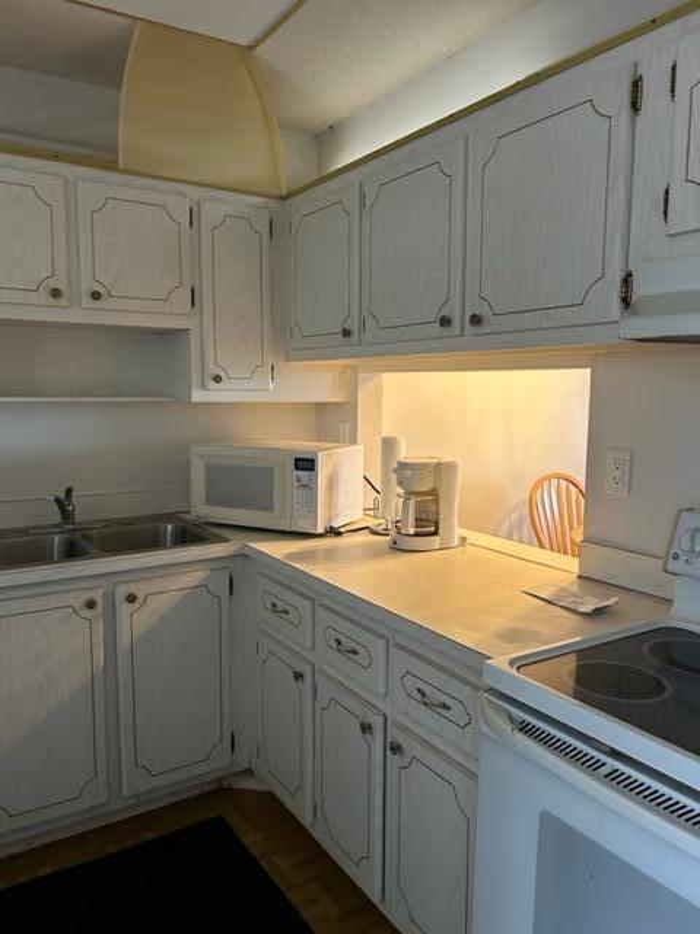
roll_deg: -0.1
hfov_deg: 53.1
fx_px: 701
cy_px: 467
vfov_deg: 67.3
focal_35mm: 26
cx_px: 350
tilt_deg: -5.5
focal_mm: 5.7
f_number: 1.5
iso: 160
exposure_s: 1/60
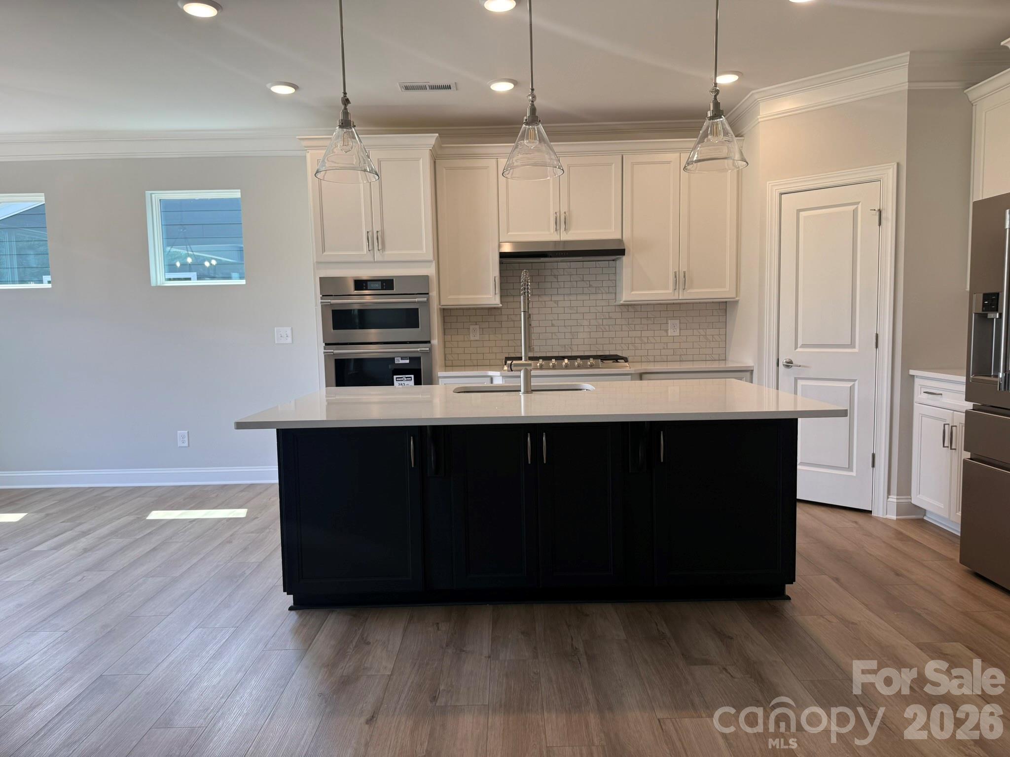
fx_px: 700
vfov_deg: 56.8
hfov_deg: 71.6
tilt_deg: -4.8
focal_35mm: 24
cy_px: 378
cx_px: 505
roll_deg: +1.1
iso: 64
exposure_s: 1/162
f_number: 1.78
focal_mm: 6.76
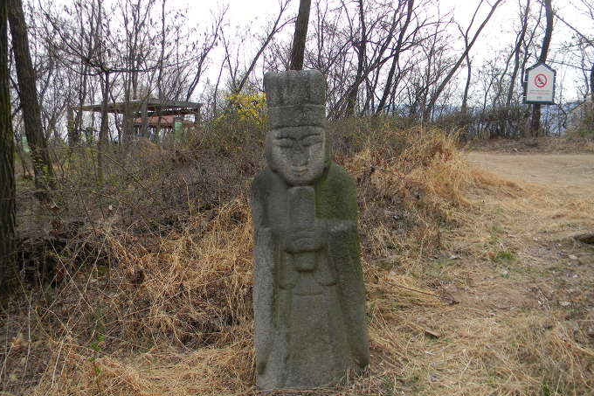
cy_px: 194
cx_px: 299
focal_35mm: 30
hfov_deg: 61.9
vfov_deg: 43.6
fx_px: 495
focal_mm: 5
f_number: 3.5
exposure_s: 1/63.4
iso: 80
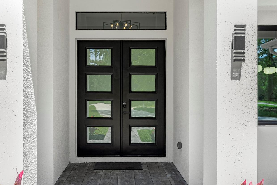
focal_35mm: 44
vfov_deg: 30.5
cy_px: 94
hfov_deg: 44.4
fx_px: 339
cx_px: 125
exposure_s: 1/250
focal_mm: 34
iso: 320
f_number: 9
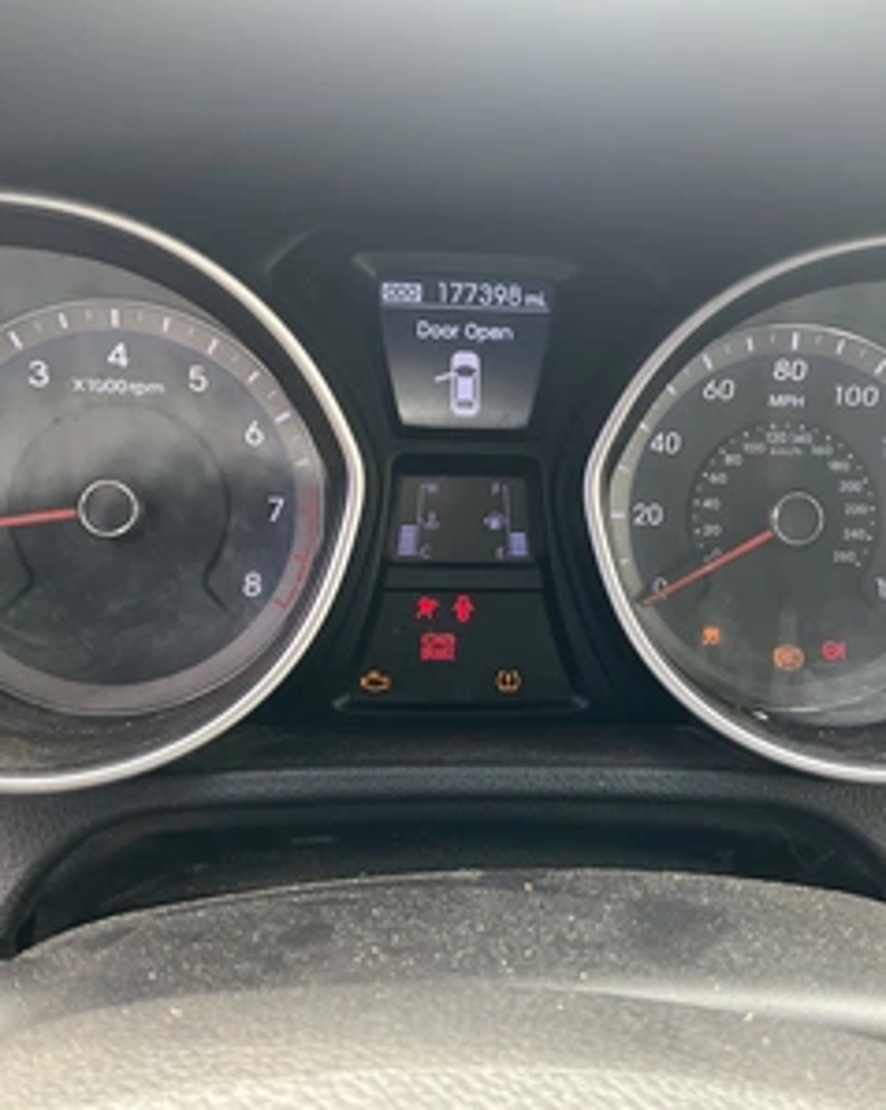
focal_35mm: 38
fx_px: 1247
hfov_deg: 38.9
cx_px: 540
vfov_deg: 48.0
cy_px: 555
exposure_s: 1/110
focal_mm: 3
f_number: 1.8
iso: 64
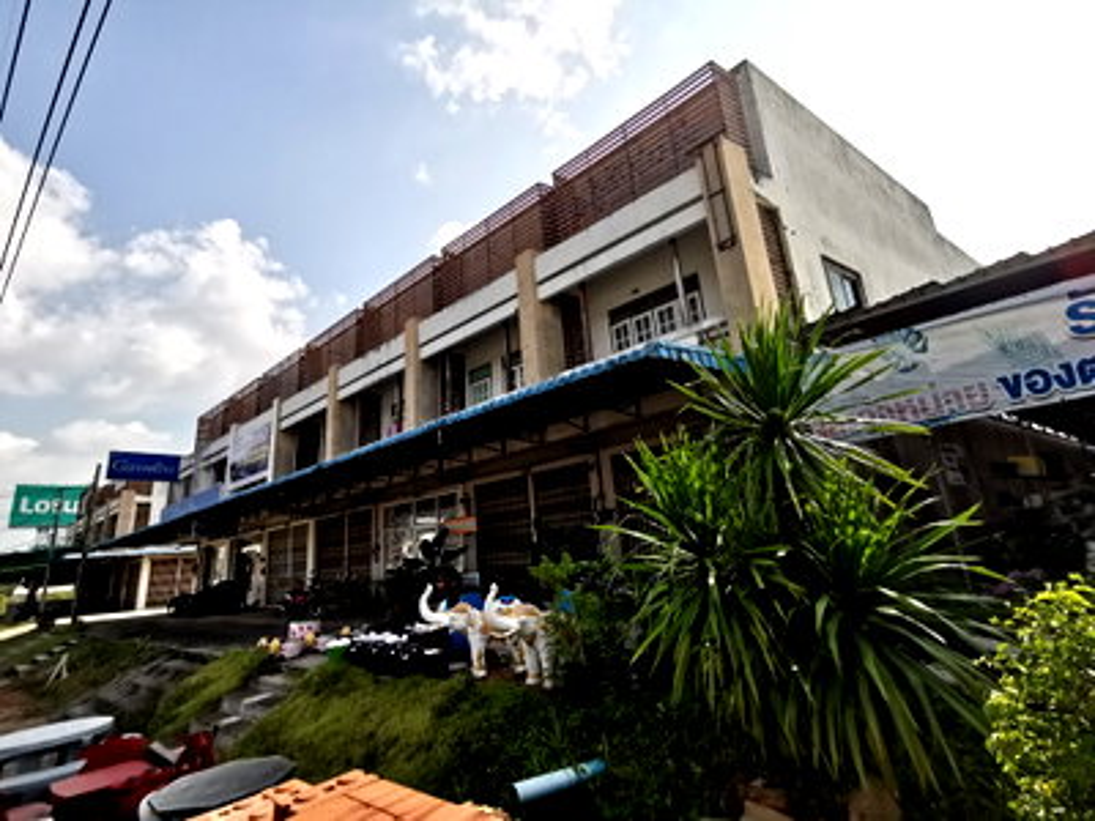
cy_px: 410
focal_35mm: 16
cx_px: 548
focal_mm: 2.35
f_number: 2.2
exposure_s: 1/2342
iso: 50
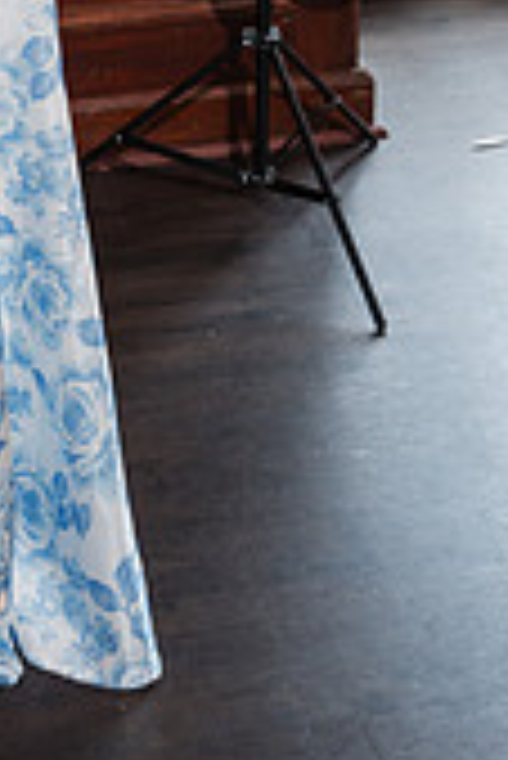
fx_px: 1964
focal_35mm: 93
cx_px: -27
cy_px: -184
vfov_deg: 20.3
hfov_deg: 14.4
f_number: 4
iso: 1000
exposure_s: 1/250
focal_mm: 35
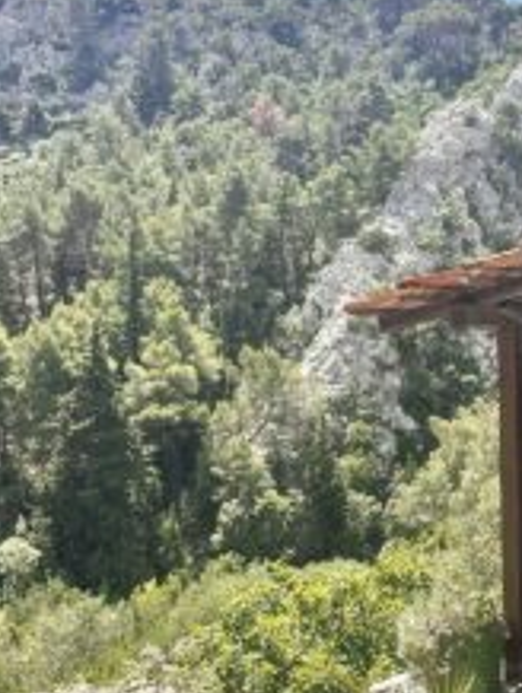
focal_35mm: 55
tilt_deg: -3.2
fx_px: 1104
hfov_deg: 25.1
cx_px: 543
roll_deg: +2.6
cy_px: 401
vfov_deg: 34.8
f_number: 1.78
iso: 80
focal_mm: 6.86
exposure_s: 1/3058
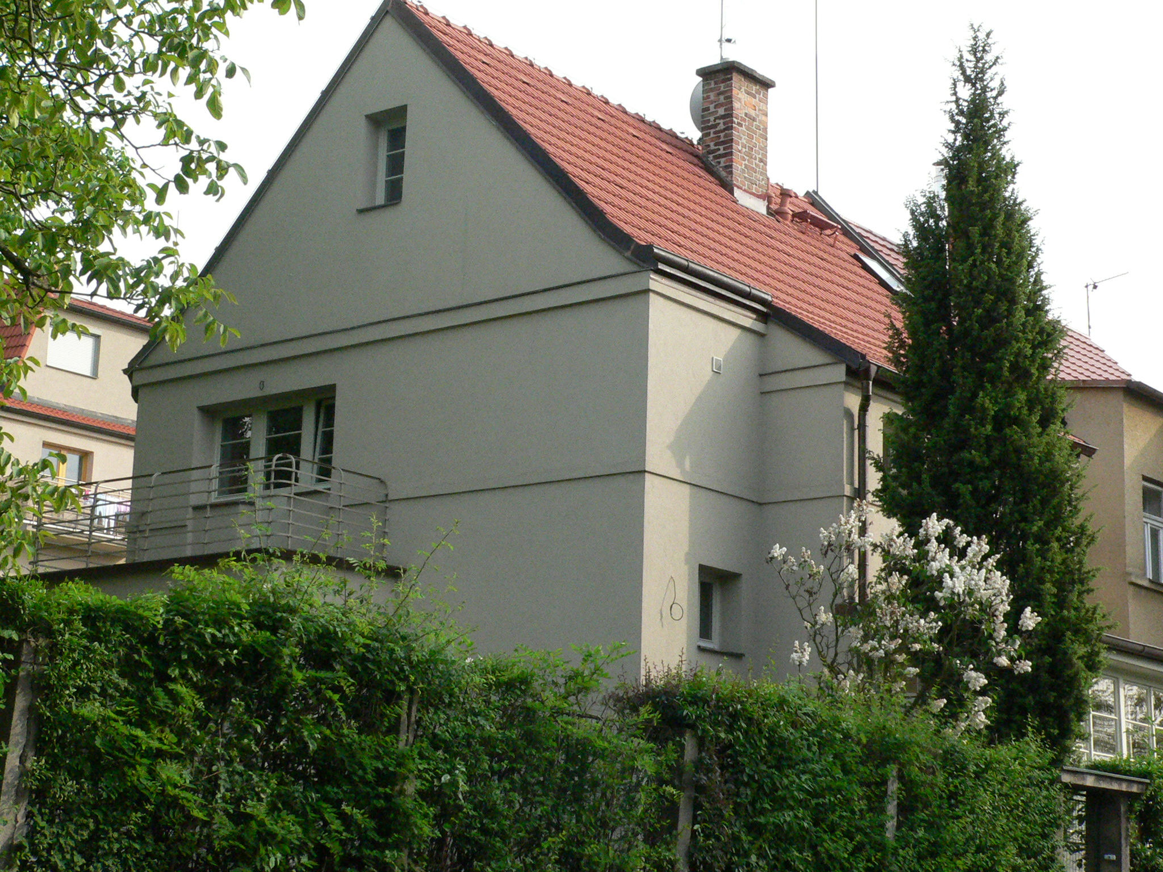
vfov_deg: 23.3
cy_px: 436
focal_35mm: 63
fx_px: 2117
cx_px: 582
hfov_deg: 30.7
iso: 400
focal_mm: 10.5
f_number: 5.6
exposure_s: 1/640
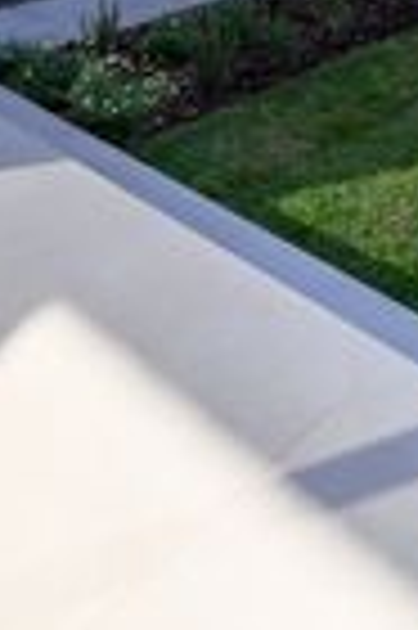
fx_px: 751
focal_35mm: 43
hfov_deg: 30.3
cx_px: 339
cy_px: -216
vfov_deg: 32.3
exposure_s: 1/250
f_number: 11
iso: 80
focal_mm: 14
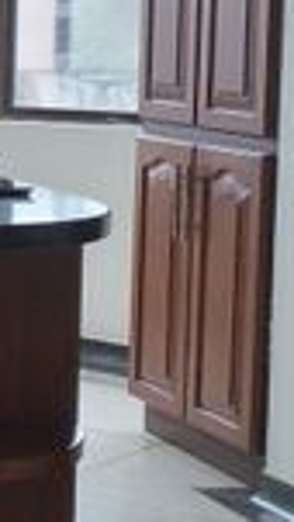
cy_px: 159
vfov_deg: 12.8
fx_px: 2327
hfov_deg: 6.3
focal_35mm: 168
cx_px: -759
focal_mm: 3.94
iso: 216
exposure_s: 1/50
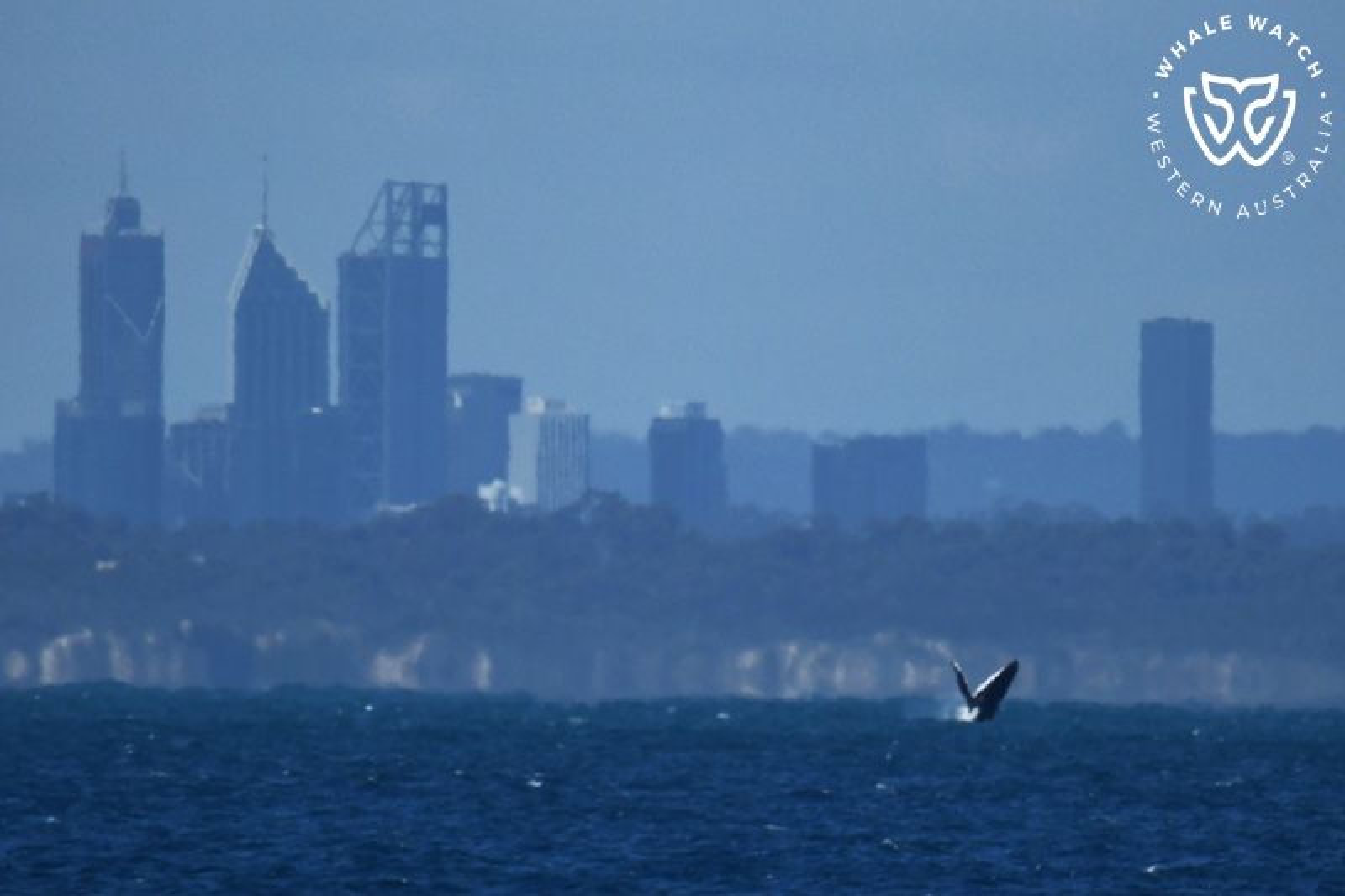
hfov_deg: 3.4
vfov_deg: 2.3
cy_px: 448
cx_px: 672
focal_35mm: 600
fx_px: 22411
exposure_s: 1/8000
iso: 720
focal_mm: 600
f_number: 6.3
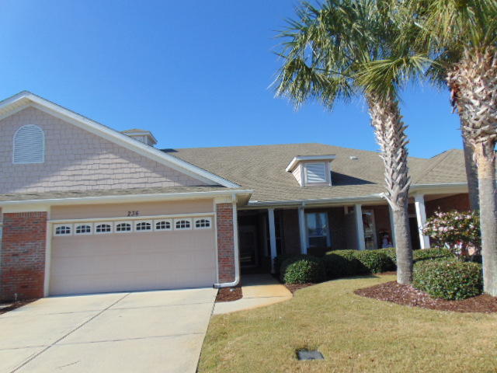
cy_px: 186
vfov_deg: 54.9
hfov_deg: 69.4
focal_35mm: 25
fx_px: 359
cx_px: 248
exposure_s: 1/200
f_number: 7.7
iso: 80
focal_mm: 4.5
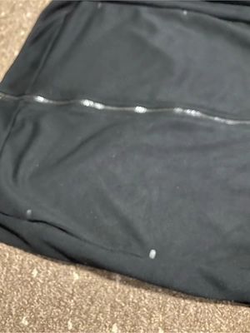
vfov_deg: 67.3
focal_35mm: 26
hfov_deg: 53.1
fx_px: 250
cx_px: 125
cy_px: 166
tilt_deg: -66.6
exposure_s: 1/18
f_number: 1.8
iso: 1000
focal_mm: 4.25
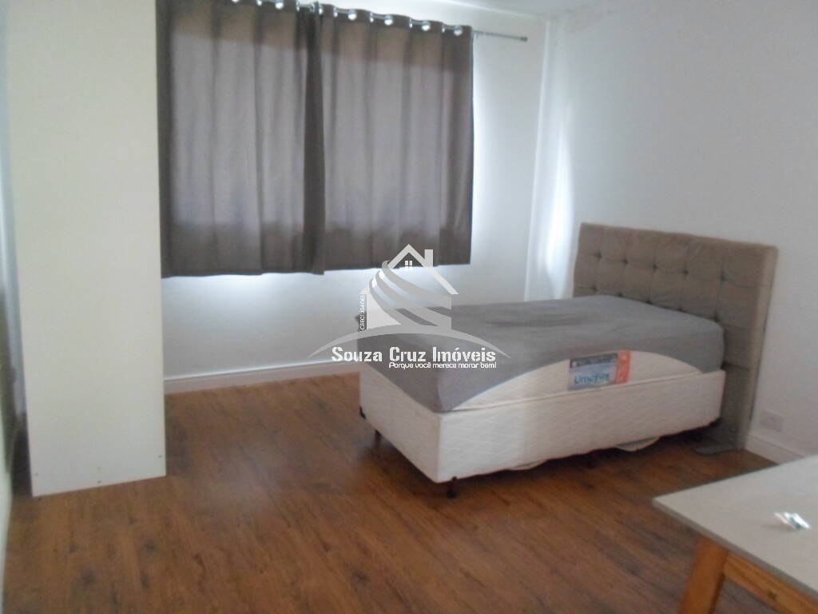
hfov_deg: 69.4
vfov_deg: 54.9
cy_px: 307
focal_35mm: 25
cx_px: 409
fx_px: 591
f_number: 2.5
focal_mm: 4.5
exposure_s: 1/30
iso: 320
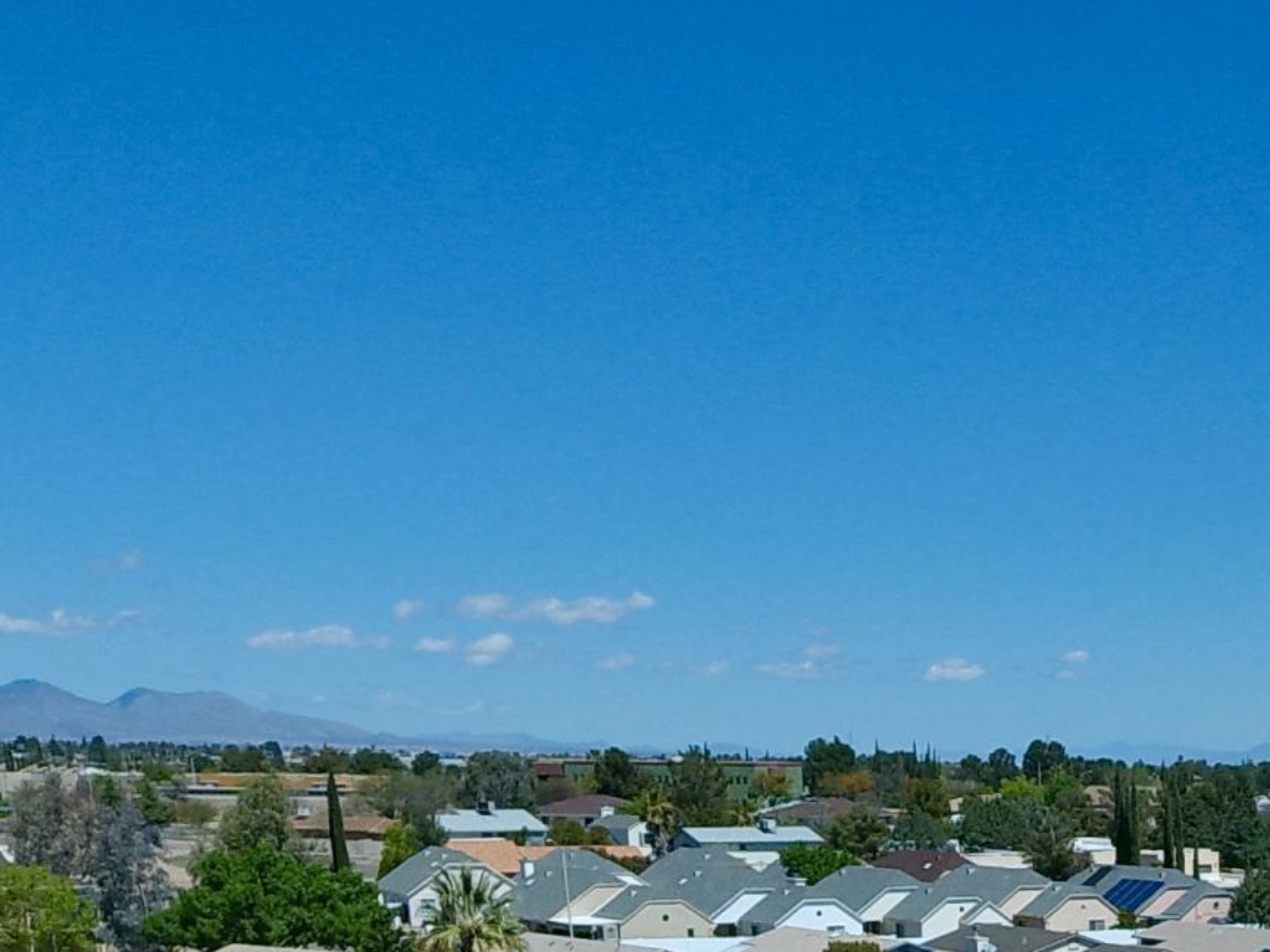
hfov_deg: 31.0
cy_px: 1631
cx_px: 1172
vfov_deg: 19.6
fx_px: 2165
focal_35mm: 59
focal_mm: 3.15
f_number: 2.8
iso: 100
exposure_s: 1/2179
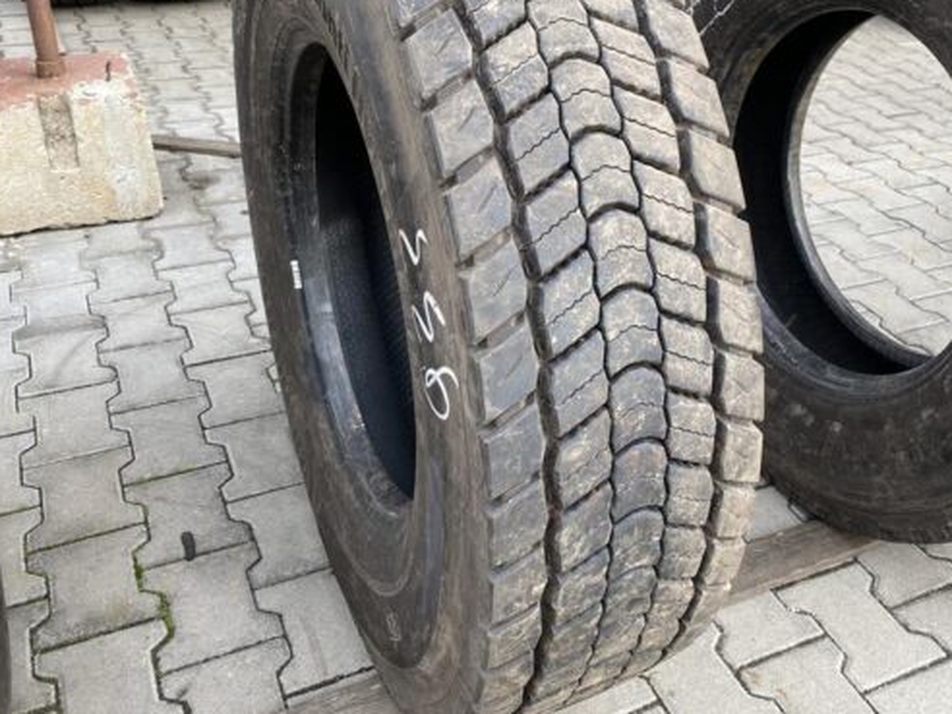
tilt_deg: -25.1
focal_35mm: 37
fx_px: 1018
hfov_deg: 49.9
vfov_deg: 38.3
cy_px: 247
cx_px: 565
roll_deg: -1.6
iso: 40
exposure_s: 1/122
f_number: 1.8
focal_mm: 4.25
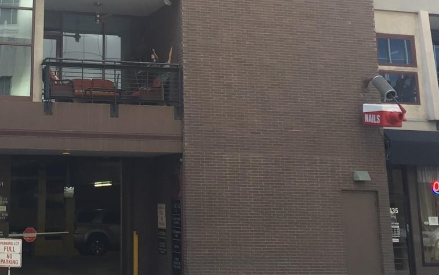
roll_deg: -0.4
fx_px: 778
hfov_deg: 30.7
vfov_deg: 19.6
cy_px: 20
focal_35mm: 65
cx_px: 84
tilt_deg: +14.2
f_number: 2.2
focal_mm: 4.15
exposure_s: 1/120
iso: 50
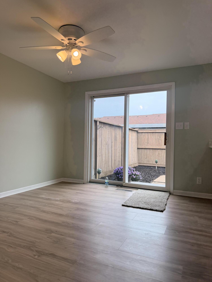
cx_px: 106
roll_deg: -1.7
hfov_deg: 56.8
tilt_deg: -0.3
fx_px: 196
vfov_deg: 71.6
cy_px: 141
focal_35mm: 24
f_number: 1.78
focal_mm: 6.76
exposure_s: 1/622
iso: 100
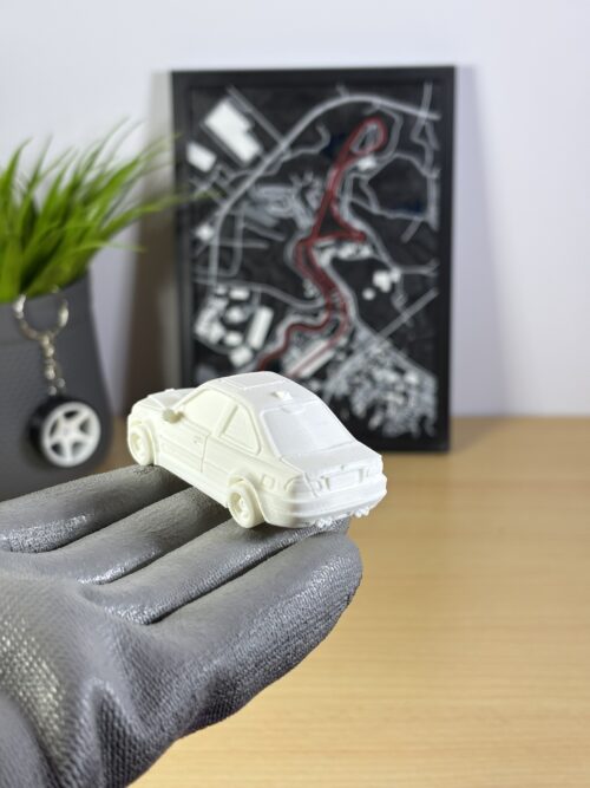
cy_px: 394
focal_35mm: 52
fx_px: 1182
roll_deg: +1.4
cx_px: 295
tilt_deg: -23.1
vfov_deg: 36.8
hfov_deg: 28.0
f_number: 1.6
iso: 40
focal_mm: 5.96
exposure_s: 1/117
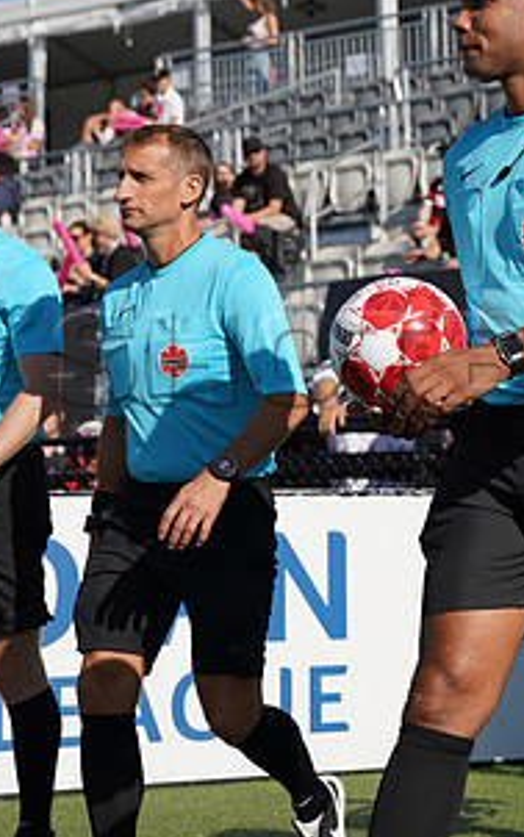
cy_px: 331
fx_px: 2268
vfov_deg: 20.9
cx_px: 585
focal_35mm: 99
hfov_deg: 12.9
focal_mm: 50.7
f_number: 4.5
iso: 100
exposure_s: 1/1250
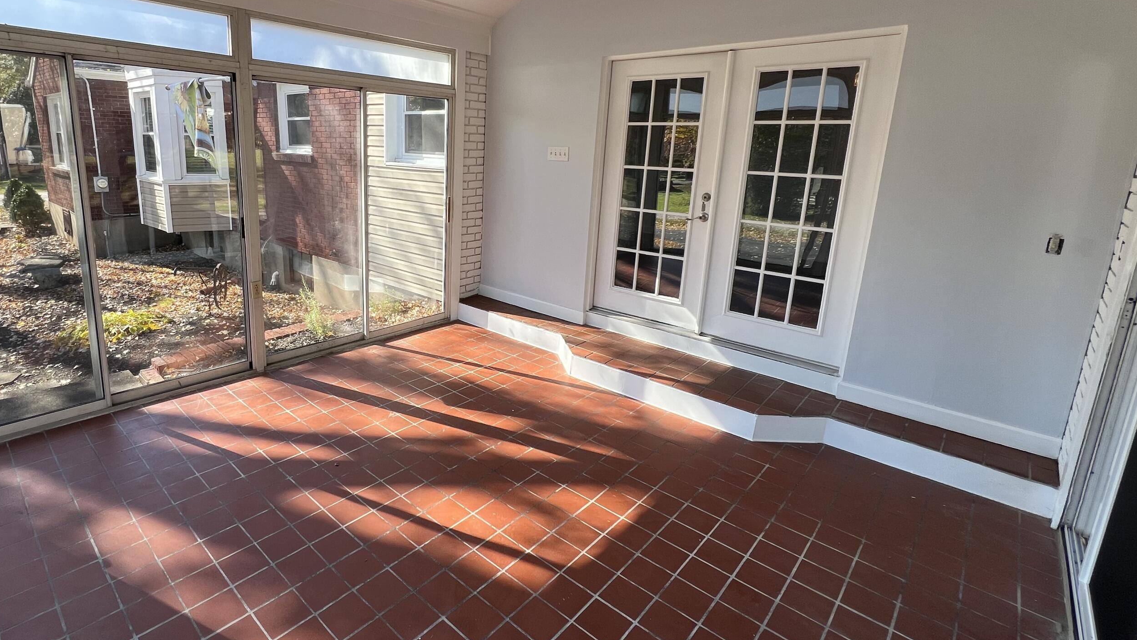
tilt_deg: -13.6
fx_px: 513
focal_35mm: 17
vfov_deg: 63.4
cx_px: 468
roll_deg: -1.4
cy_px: 259
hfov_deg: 94.9
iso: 32
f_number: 1.8
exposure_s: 1/357
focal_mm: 1.57
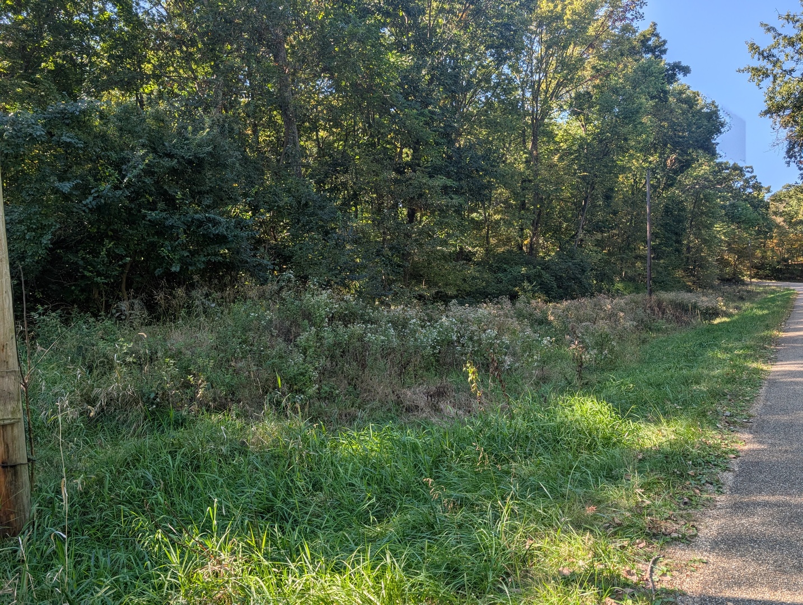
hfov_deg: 71.5
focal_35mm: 24
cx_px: 402
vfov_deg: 56.9
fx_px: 558
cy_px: 302
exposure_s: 1/1066
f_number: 1.68
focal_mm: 6.9
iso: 20
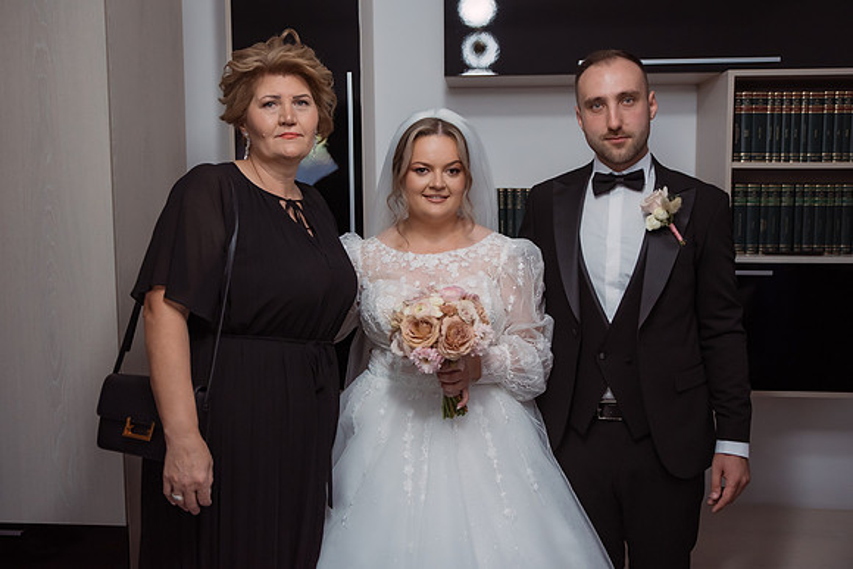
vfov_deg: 35.4
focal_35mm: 38
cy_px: 270
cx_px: 427
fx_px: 890
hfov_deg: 51.2
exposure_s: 1/200
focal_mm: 35
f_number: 2.8
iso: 1600
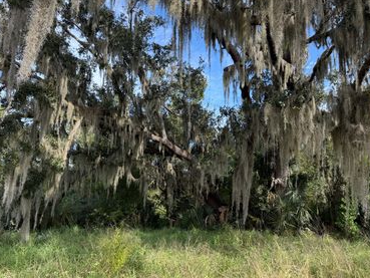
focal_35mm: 28
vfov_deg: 49.7
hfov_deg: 63.4
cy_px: 151
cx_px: 179
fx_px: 299
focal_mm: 6.76
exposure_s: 1/1192
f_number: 1.78
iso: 100
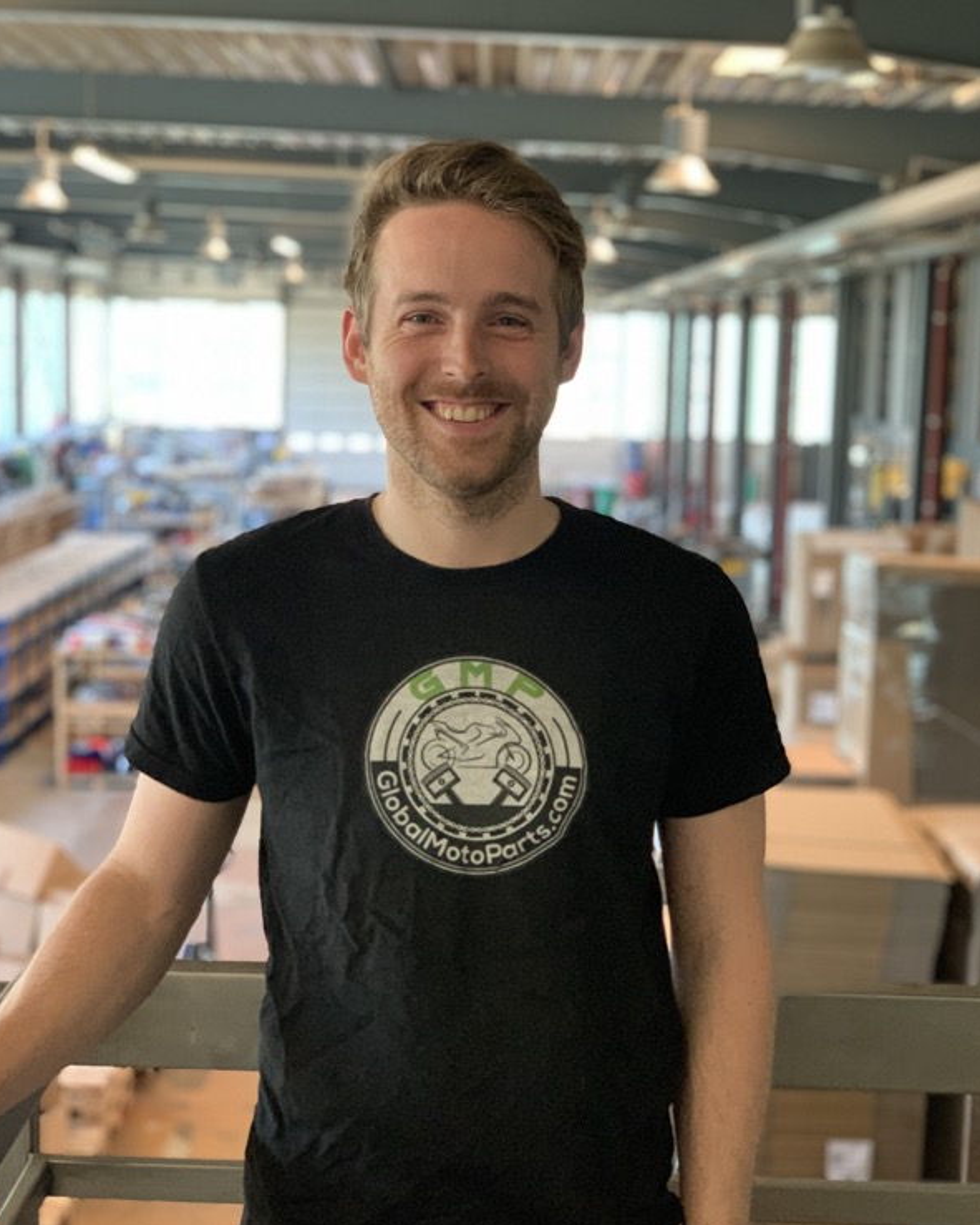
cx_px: 489
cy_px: 598
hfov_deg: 27.6
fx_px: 1993
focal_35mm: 55
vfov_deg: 34.1
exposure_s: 1/54
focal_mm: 6
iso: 400
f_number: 2.4
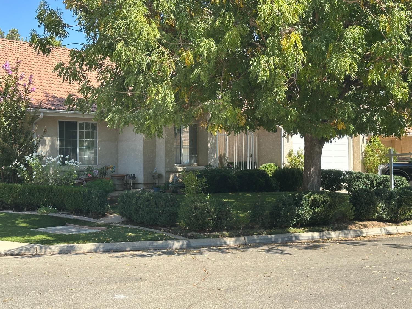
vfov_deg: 30.3
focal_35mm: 48
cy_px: 154
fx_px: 571
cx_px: 206
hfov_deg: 39.7
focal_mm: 6.86
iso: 64
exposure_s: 1/1041
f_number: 1.78
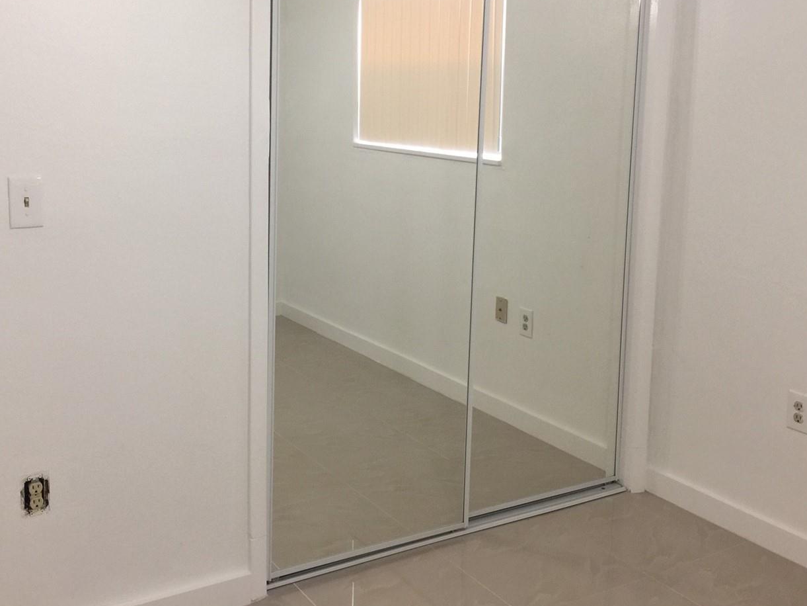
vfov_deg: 37.4
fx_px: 886
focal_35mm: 38
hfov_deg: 48.5
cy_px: 218
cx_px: 307
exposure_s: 1/15
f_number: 2.2
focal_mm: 4.15
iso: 40
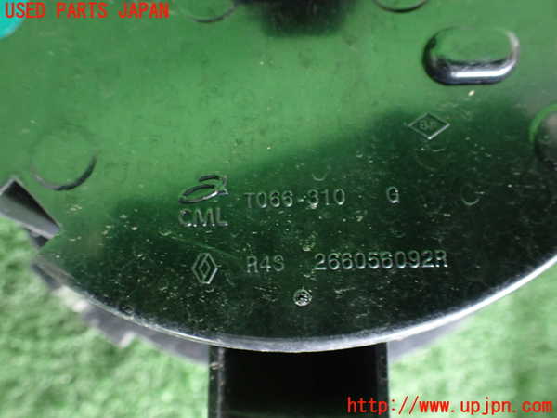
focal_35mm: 30
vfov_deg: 46.8
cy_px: 209
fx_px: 483
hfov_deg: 60.0
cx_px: 278
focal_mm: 5.4
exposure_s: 1/30
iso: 800
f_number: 2.3
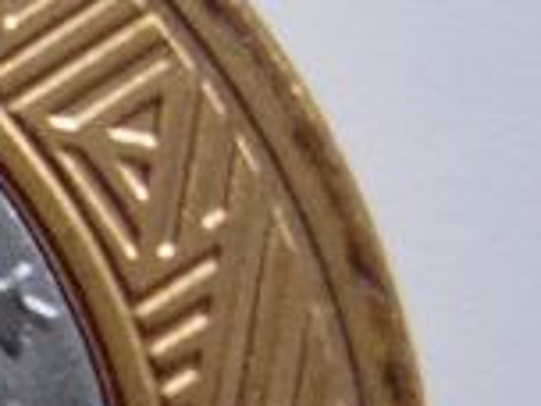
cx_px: -545
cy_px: 641
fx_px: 3032
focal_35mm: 194
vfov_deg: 7.5
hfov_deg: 9.5
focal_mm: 7.8
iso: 200
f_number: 2.8
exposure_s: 1/22.6
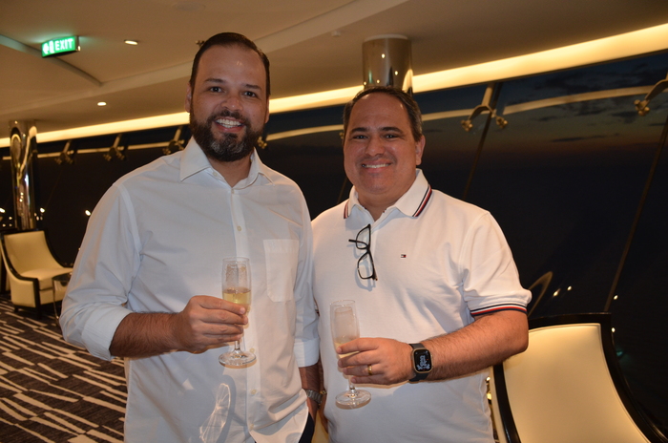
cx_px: 334
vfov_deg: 43.4
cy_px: 222
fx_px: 556
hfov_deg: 62.0
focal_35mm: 30
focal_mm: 20
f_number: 3.5
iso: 800
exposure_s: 1/60
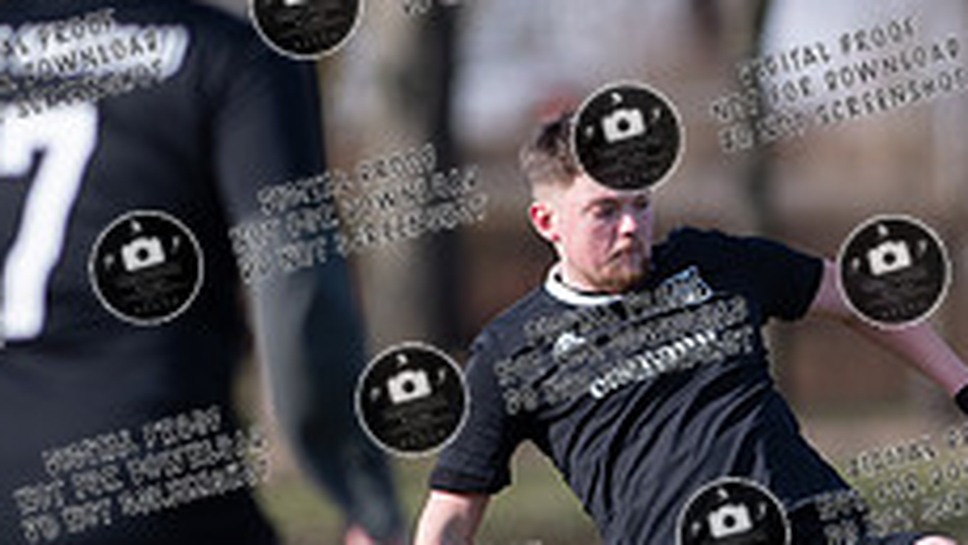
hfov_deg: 2.1
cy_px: 386
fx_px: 26806
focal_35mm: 1044
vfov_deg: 1.2
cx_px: 1232
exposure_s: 1/1600
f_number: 3.2
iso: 140
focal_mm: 300
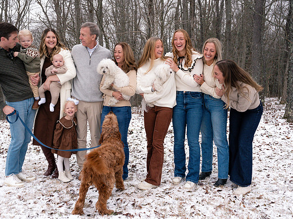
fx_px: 321
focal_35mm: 38
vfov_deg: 37.7
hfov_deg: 49.0
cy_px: 104
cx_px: 141
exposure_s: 1/250
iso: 800
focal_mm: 32
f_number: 13
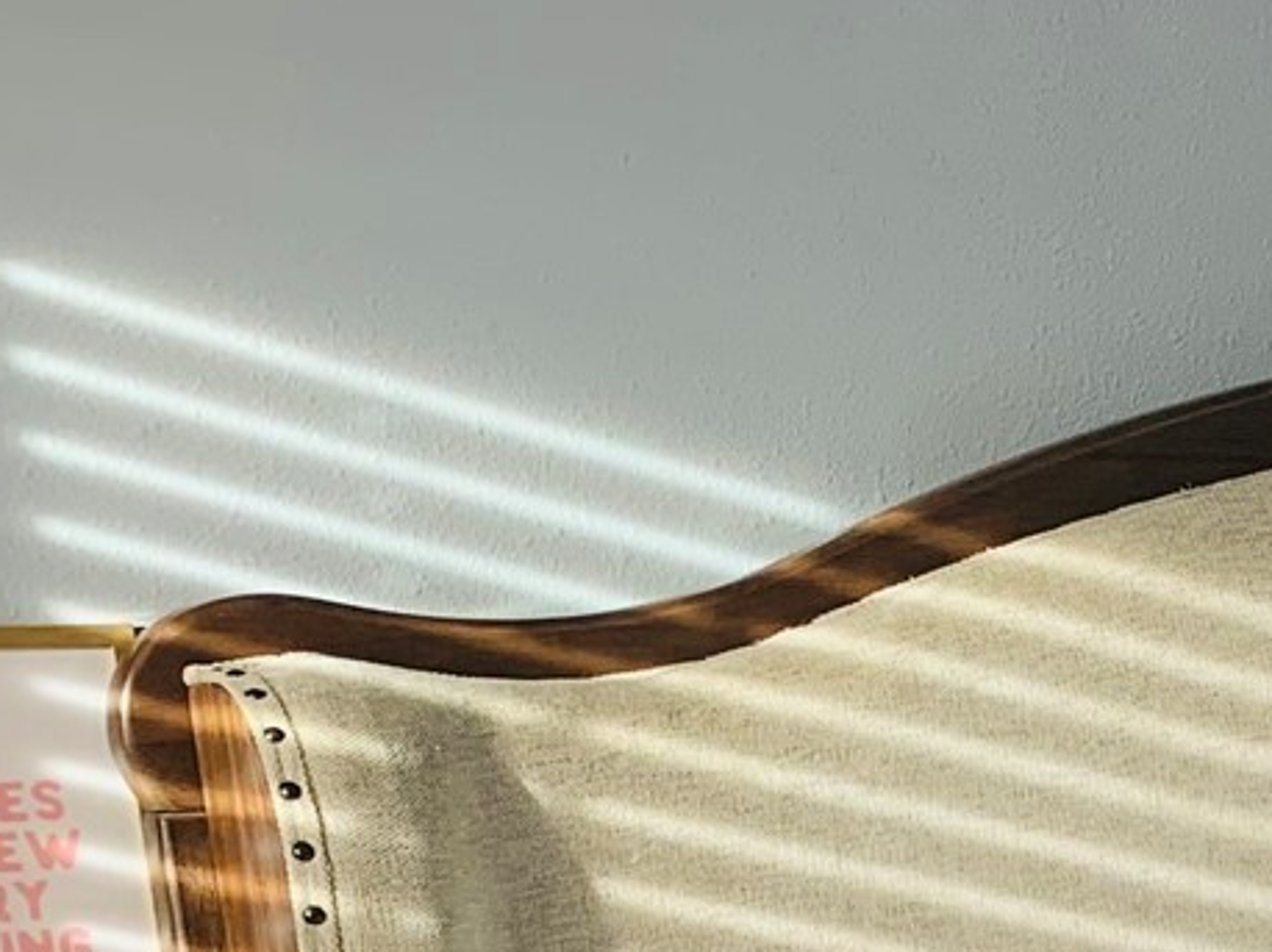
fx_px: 4003
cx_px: 2275
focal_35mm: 109
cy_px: 1527
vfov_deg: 12.7
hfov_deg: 15.5
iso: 40
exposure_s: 1/120
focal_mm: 4.25
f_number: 1.8
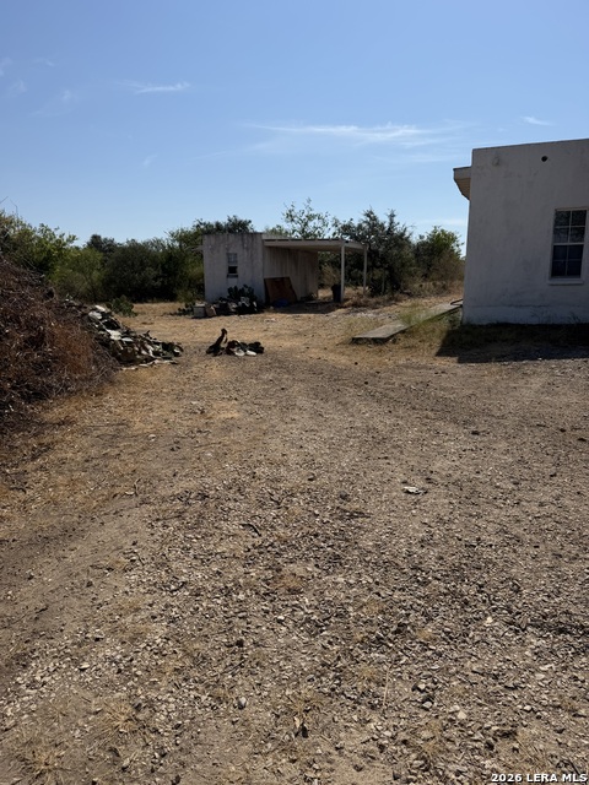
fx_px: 544
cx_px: 294
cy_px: 392
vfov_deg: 71.6
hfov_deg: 56.8
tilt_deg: -13.4
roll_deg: +0.4
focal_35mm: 24
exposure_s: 1/11905
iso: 80
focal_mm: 6.76
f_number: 1.78
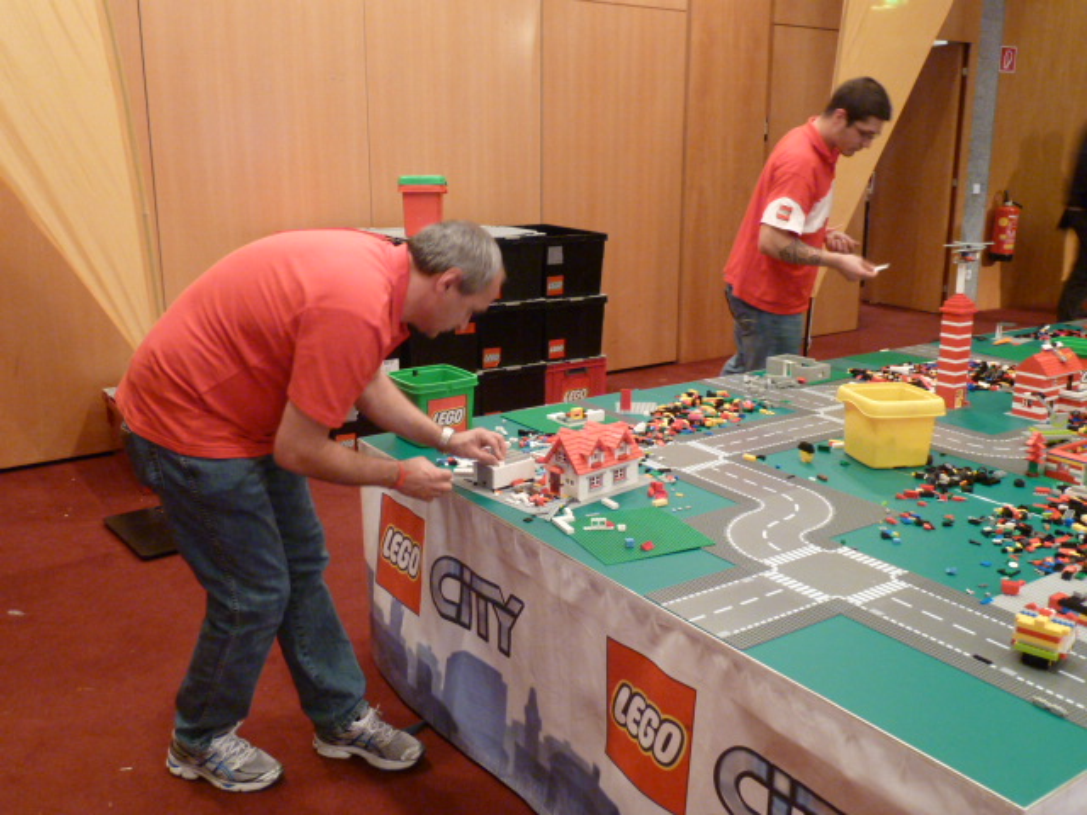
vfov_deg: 44.2
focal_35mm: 32
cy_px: 408
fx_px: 1005
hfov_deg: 56.8
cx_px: 544
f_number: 3.5
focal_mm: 5.3
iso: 400
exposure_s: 1/6
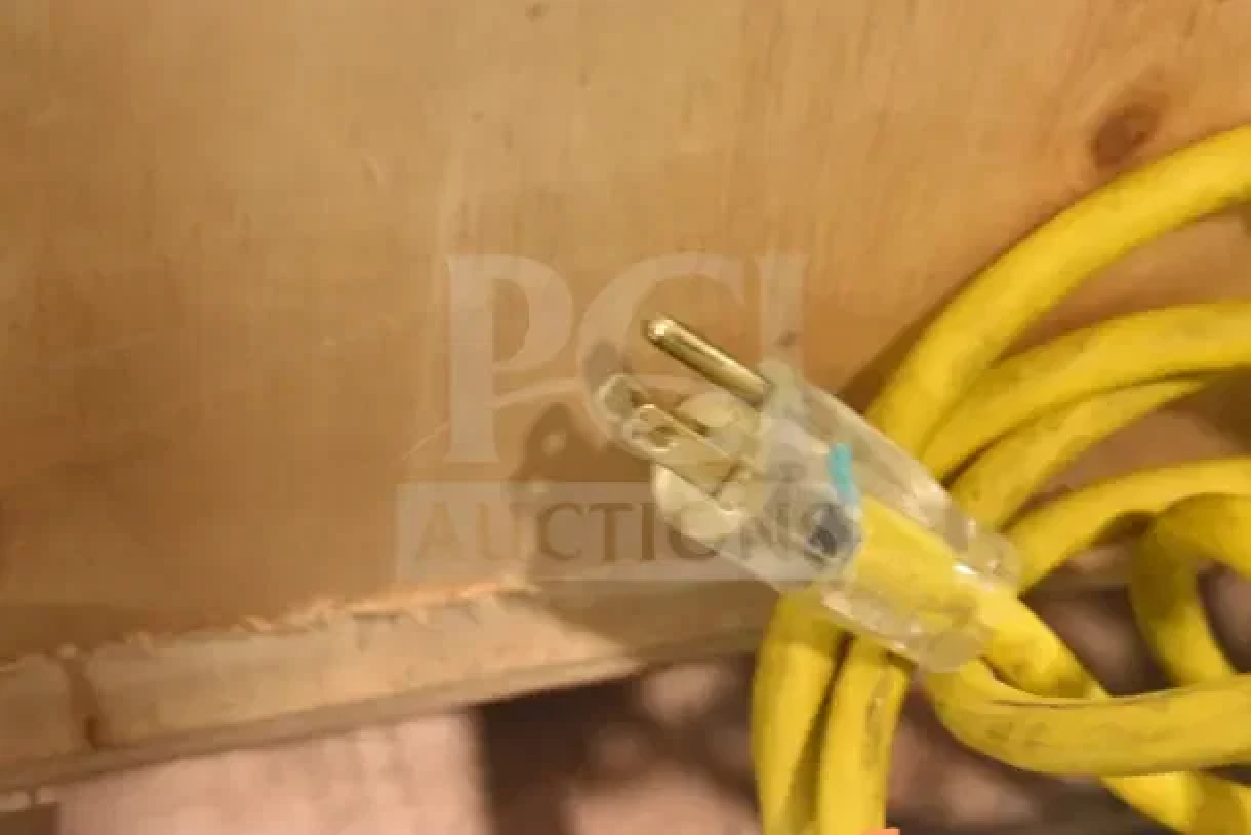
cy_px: 418
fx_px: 2867
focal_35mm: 82
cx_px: 626
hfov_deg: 24.6
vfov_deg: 16.6
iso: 6400
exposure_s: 1/125
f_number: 5.6
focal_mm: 55
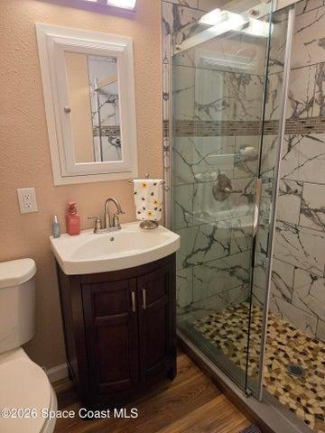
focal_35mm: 23
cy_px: 216
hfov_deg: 58.9
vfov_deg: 73.9
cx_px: 162
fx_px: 288
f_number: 1.8
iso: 320
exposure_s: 1/120
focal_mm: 5.4
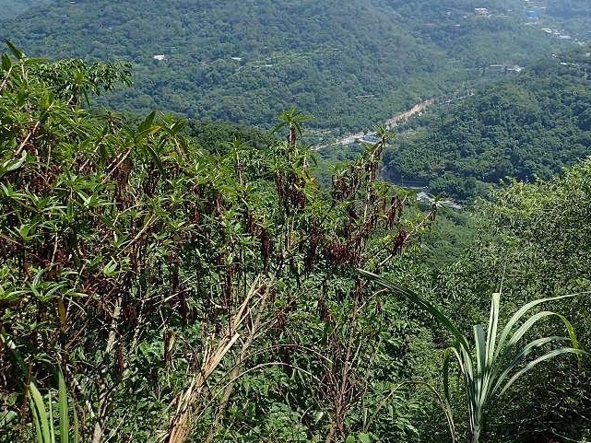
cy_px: 132
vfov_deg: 36.3
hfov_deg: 46.9
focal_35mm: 39
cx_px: 405
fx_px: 666
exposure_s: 1/160
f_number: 8
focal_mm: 4.5
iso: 100
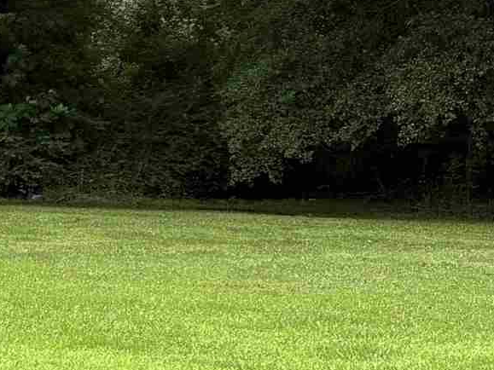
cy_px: -33
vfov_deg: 10.6
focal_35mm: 138
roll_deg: -0.2
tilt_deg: +4.2
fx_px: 1969
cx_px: -497
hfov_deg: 12.6
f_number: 1.6
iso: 64
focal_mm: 5.96
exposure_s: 1/1263
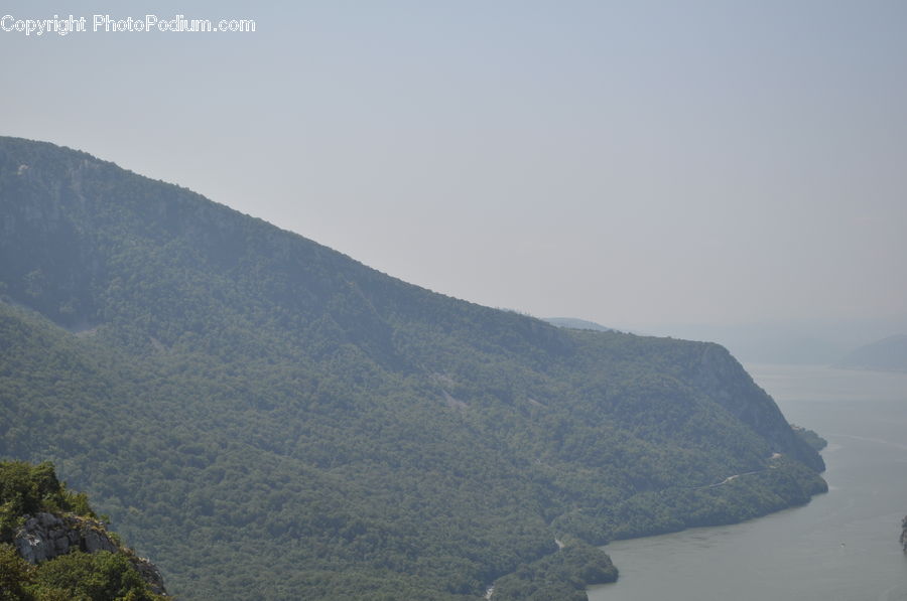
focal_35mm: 82
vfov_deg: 16.5
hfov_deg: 24.7
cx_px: 454
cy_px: 300
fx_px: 2075
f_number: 7.1
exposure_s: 1/1000
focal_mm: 55
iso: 200
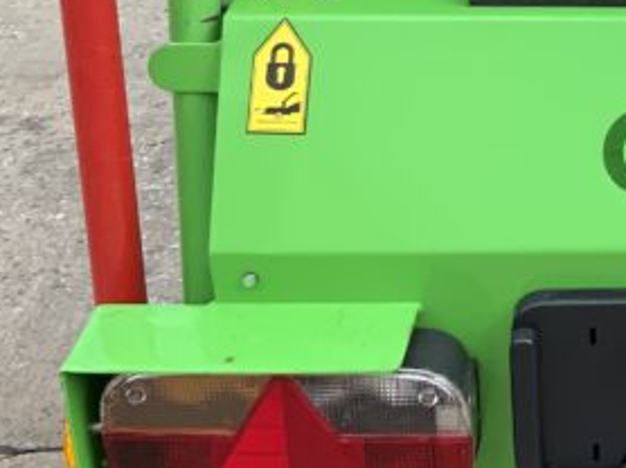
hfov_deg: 16.7
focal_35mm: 107
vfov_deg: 13.3
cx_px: 939
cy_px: -158
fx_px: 1933
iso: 16
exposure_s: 1/709
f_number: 1.8
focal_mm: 3
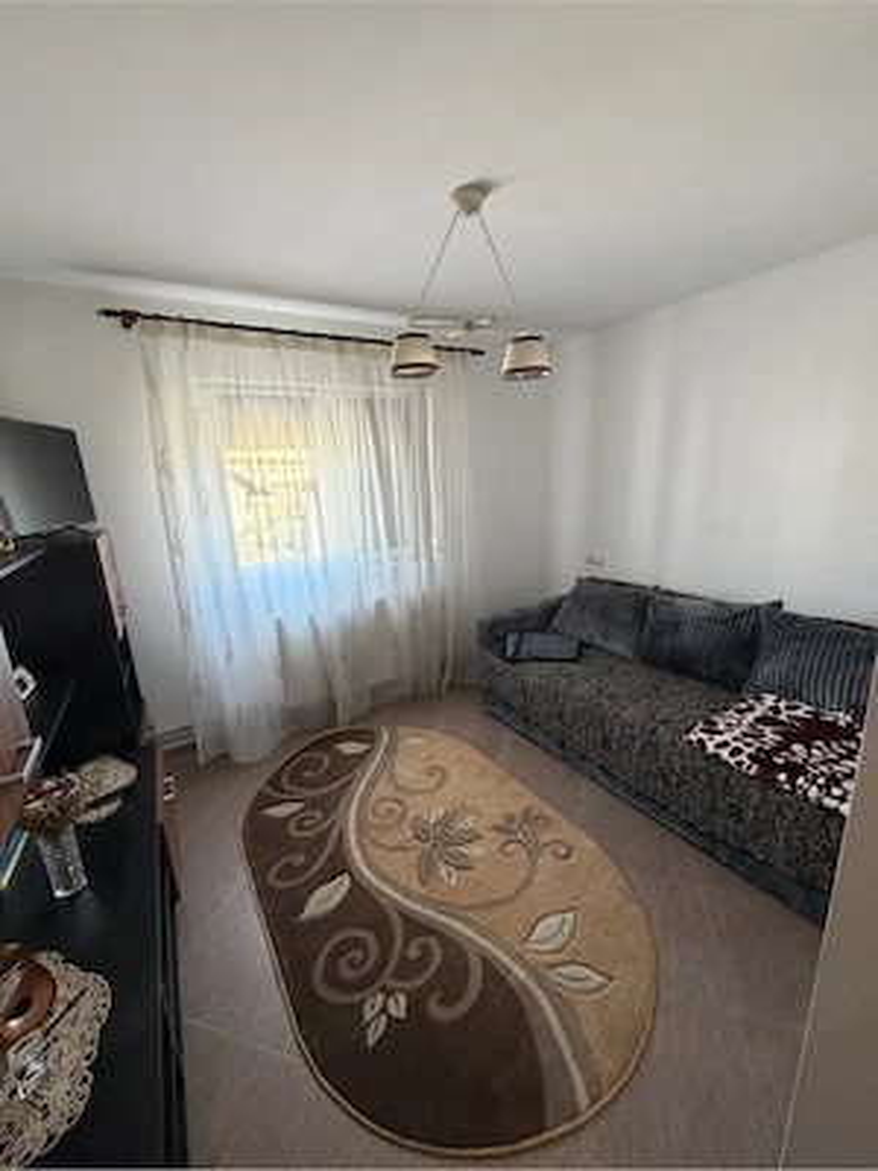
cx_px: 439
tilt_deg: -13.5
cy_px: 586
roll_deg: +2.4
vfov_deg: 102.1
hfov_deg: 85.7
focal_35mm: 14
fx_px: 473
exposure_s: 1/50
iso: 250
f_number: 2.2
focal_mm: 2.22
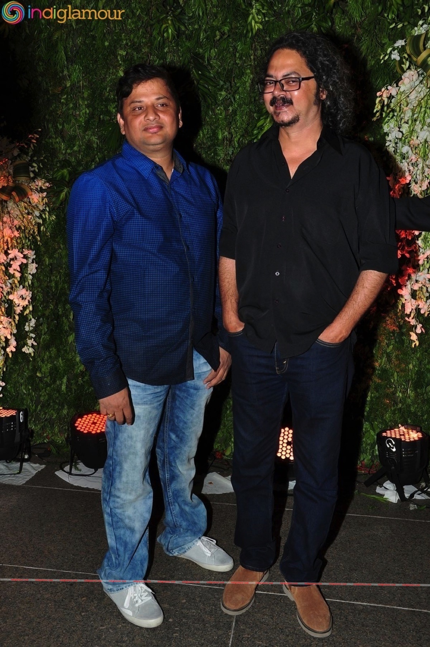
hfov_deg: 36.8
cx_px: 215
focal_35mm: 36
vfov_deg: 53.2
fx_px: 646
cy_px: 324
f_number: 8
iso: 200
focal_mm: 24
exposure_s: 1/125
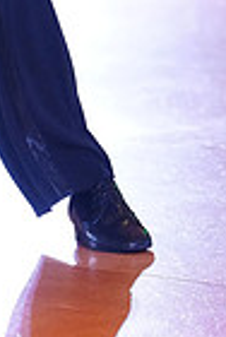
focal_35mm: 455
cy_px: -274
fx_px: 4263
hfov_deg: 3.0
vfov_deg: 4.5
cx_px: -129
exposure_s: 1/500
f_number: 2.8
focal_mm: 110
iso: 5000
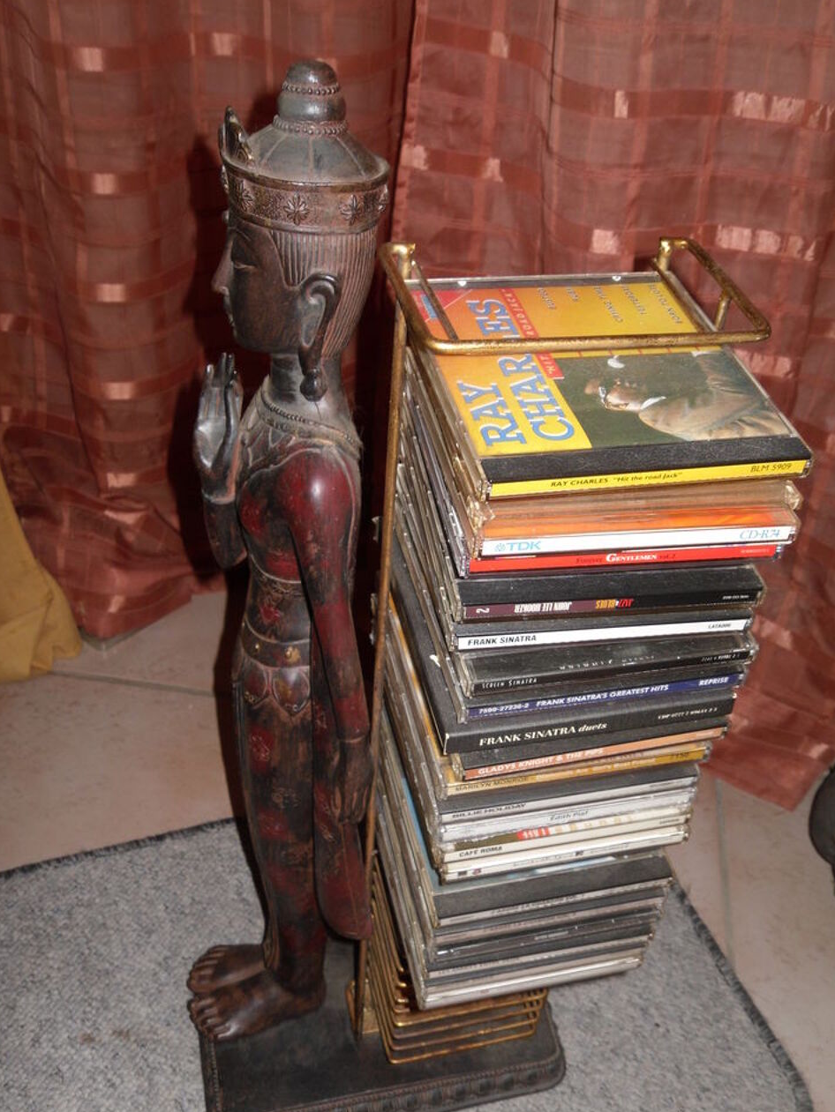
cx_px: 432
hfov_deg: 38.7
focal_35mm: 37
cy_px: 567
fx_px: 1190
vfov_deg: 50.1
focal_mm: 6.3
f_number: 3.5
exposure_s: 1/45
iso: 80
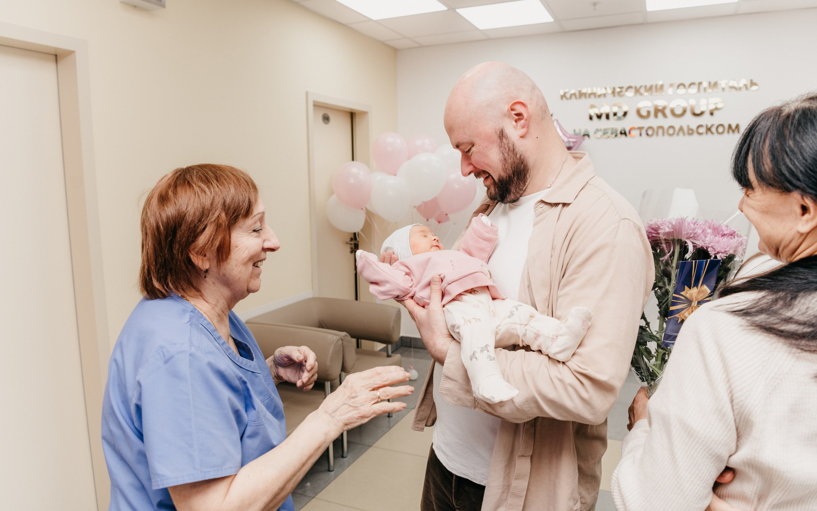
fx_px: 557
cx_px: 406
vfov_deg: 49.3
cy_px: 257
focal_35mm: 25
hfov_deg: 72.5
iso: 200
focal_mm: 24
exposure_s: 1/160
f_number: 4.5
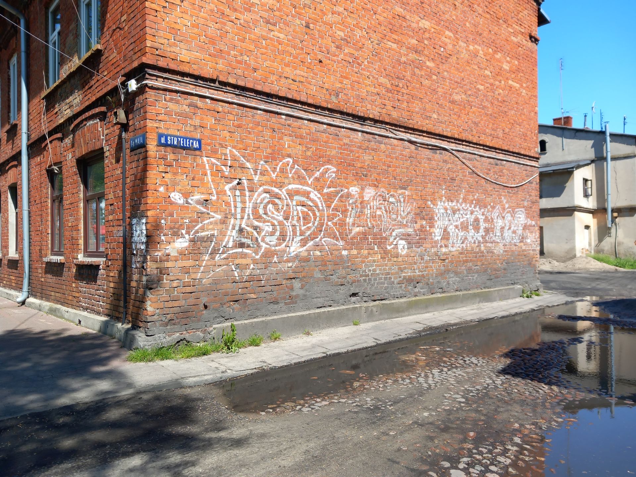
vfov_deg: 51.4
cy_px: 238
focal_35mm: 27
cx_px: 318
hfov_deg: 65.3
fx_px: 496
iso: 20
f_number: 1.8
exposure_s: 1/288
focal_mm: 4
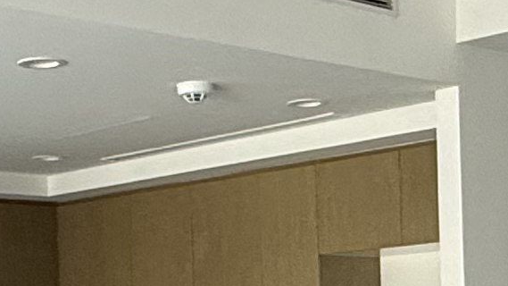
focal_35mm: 108
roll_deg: +2.0
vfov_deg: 10.9
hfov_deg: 19.8
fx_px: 1455
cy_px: 390
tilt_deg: -0.9
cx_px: 250
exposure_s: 1/99
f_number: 2.2
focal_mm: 2.22
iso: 160
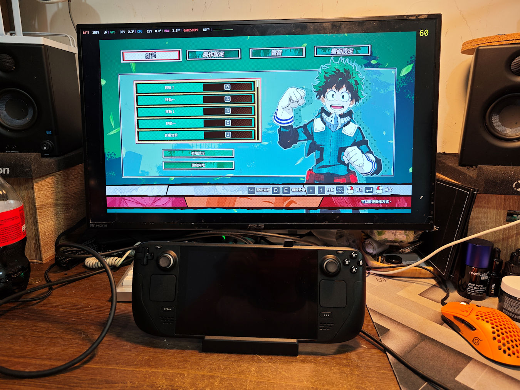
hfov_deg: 73.9
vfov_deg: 58.9
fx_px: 345
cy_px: 195
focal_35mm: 23
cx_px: 260
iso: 250
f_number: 1.9
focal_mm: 7.79
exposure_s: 1/50
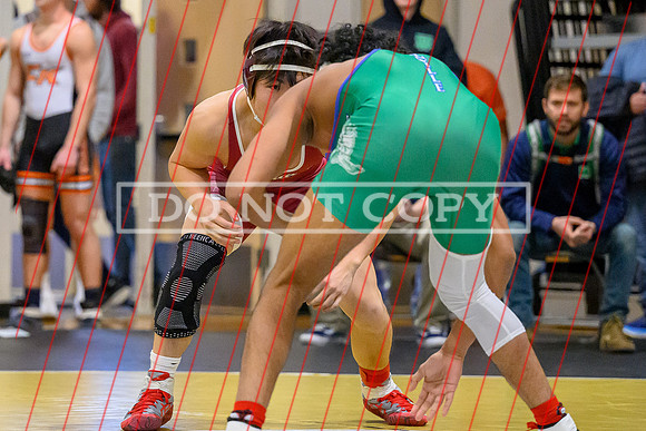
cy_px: 231
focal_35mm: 201
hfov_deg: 10.2
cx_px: 155
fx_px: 3614
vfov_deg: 6.8
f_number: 2.8
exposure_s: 1/800
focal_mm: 110
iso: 10000
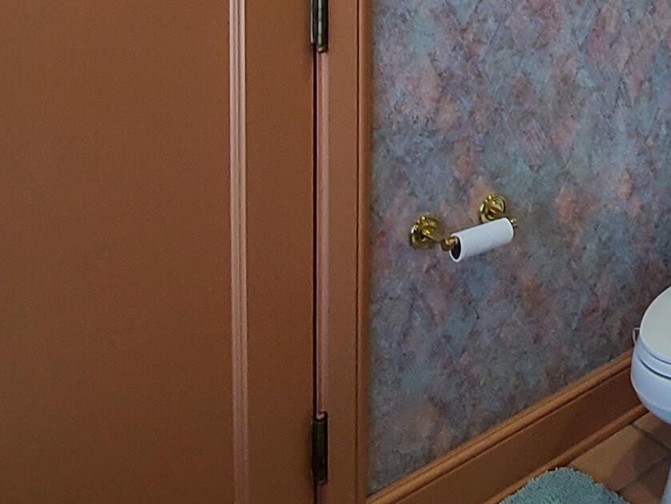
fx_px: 775
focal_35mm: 40
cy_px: -60
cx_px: 673
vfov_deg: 31.6
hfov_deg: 40.8
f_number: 2.2
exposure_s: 1/60
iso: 125
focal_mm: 1.13
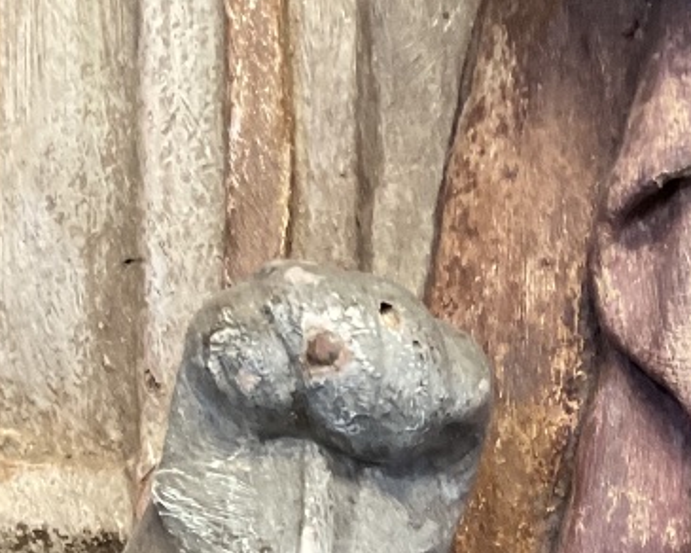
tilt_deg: -24.5
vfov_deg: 15.0
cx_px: 632
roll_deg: -0.9
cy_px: 905
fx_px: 1902
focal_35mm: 93
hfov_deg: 20.2
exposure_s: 1/40
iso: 250
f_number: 1.8
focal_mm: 3
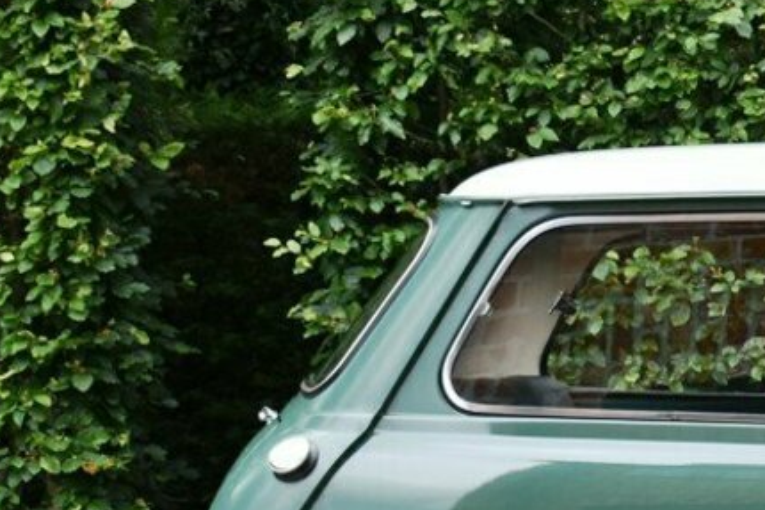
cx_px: 1044
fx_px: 2848
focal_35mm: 134
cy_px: 458
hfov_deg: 14.5
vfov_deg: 10.2
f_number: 4.2
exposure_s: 1/250
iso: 400
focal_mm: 32
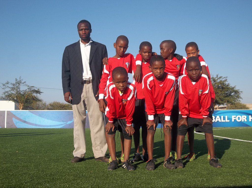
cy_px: 94
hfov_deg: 43.0
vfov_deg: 32.8
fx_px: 320
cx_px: 126
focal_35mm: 44
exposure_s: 1/125
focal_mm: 7.8
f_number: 11.3
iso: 80
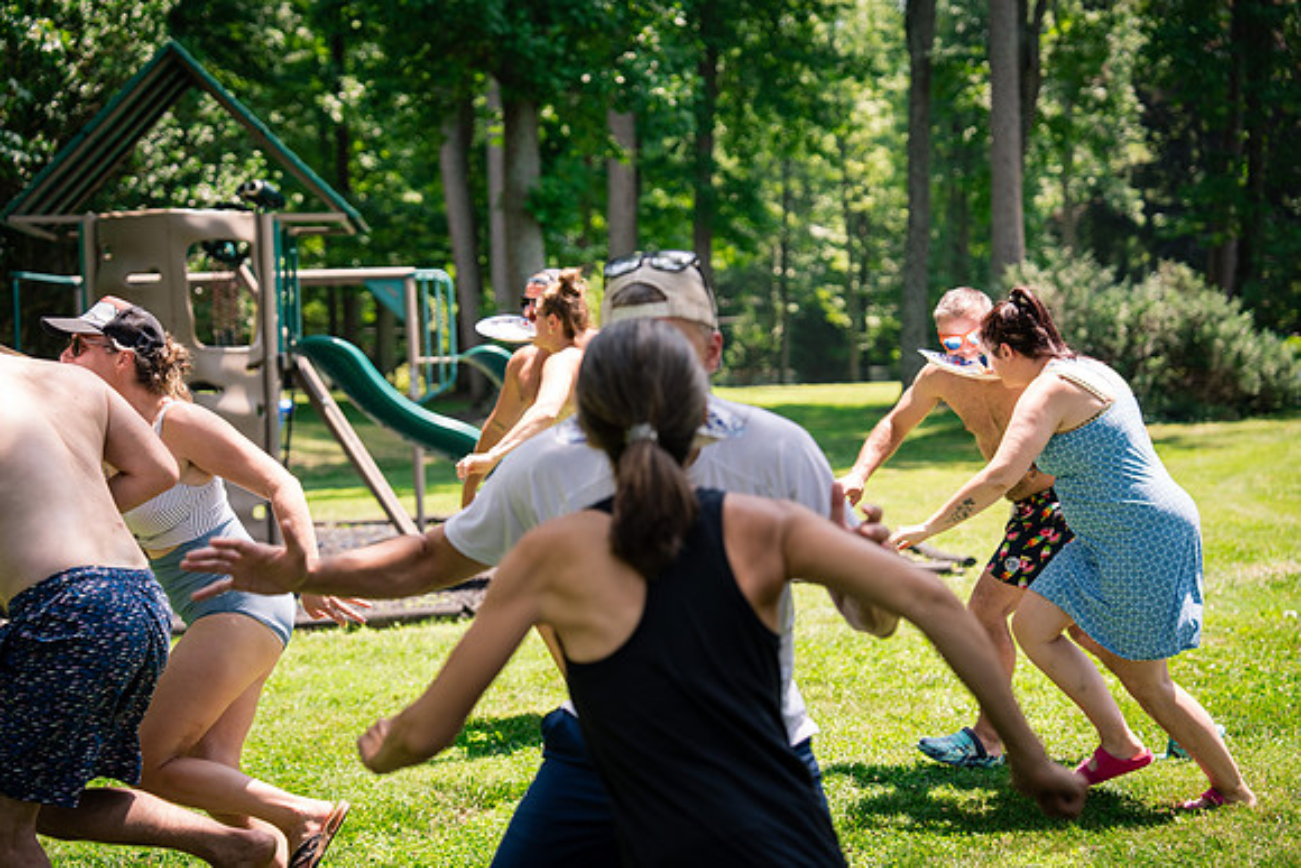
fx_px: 2313
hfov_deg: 31.4
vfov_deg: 21.3
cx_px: 650
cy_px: 434
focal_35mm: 64
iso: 400
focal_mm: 64
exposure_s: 1/1600
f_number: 2.8
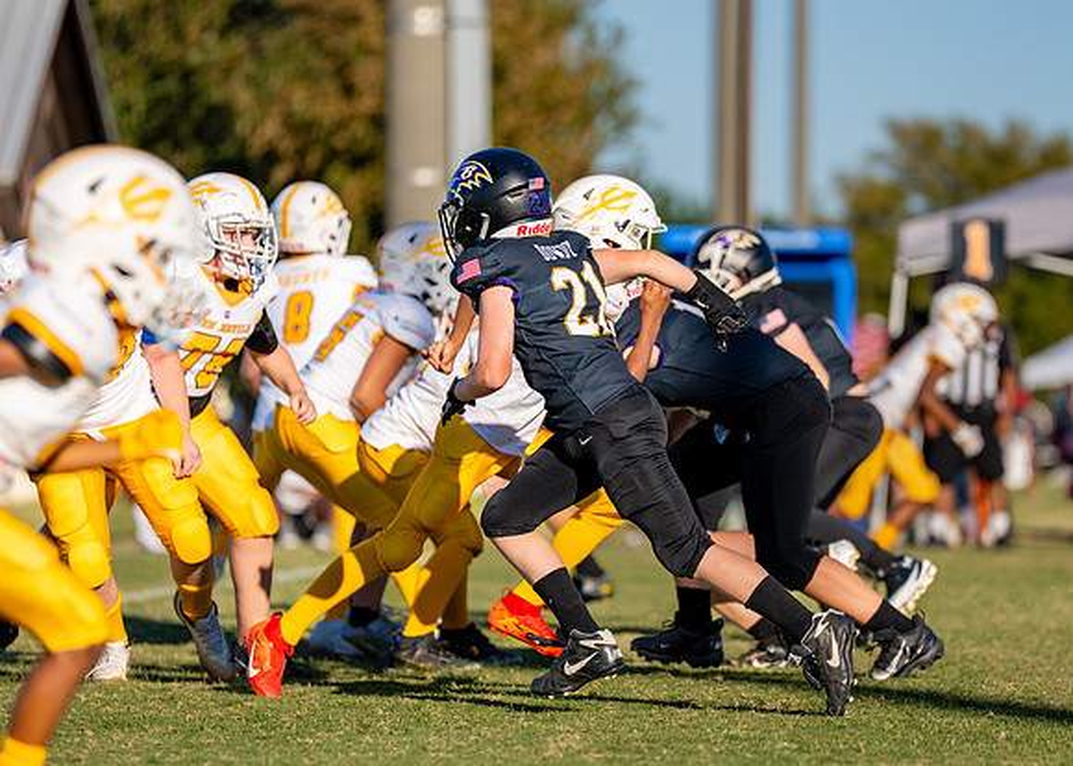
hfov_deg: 7.2
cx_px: 656
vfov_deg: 5.2
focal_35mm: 278
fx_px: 8470
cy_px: 398
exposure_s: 1/4000
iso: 160
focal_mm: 200
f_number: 2.8
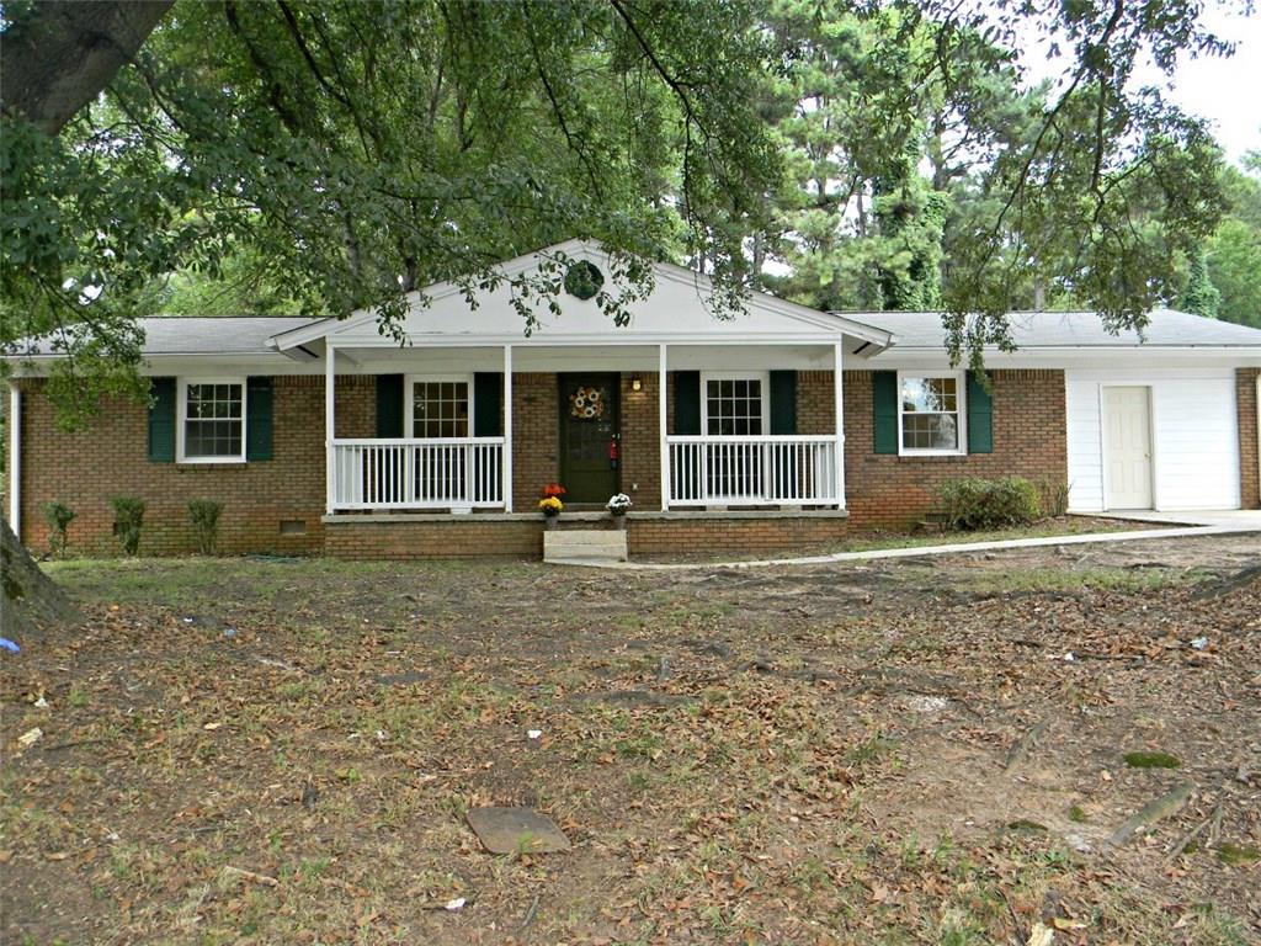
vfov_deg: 49.7
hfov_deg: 63.4
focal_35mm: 28
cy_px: 473
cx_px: 630
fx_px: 1020
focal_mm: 5
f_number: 3.5
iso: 80
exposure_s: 1/40.8
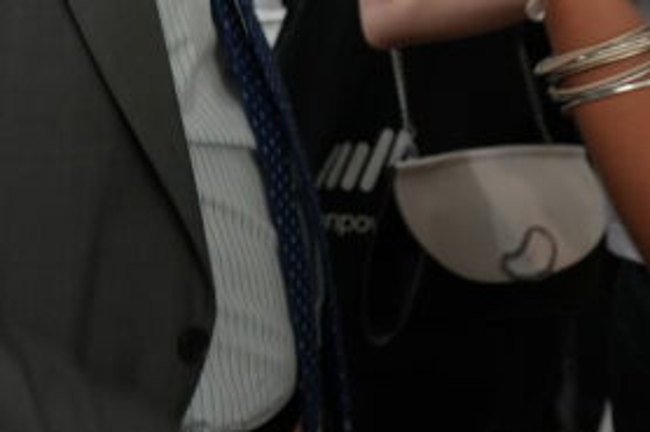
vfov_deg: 12.0
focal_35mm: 107
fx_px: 1931
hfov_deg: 19.0
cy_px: -286
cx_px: 468
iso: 1250
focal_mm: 29
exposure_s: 1/30
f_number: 3.5
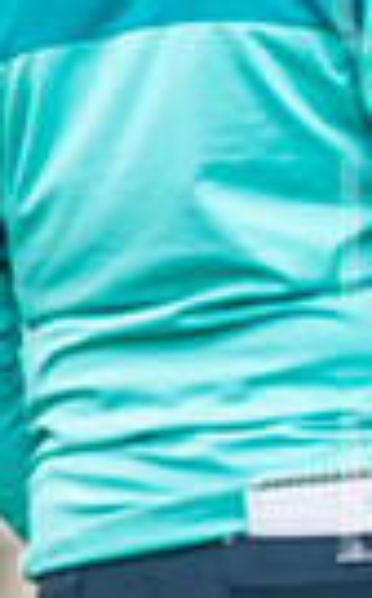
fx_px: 23905
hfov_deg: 0.9
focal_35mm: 1469
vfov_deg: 1.4
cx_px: 795
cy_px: 261
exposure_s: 1/160
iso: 1000
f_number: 4.5
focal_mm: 300
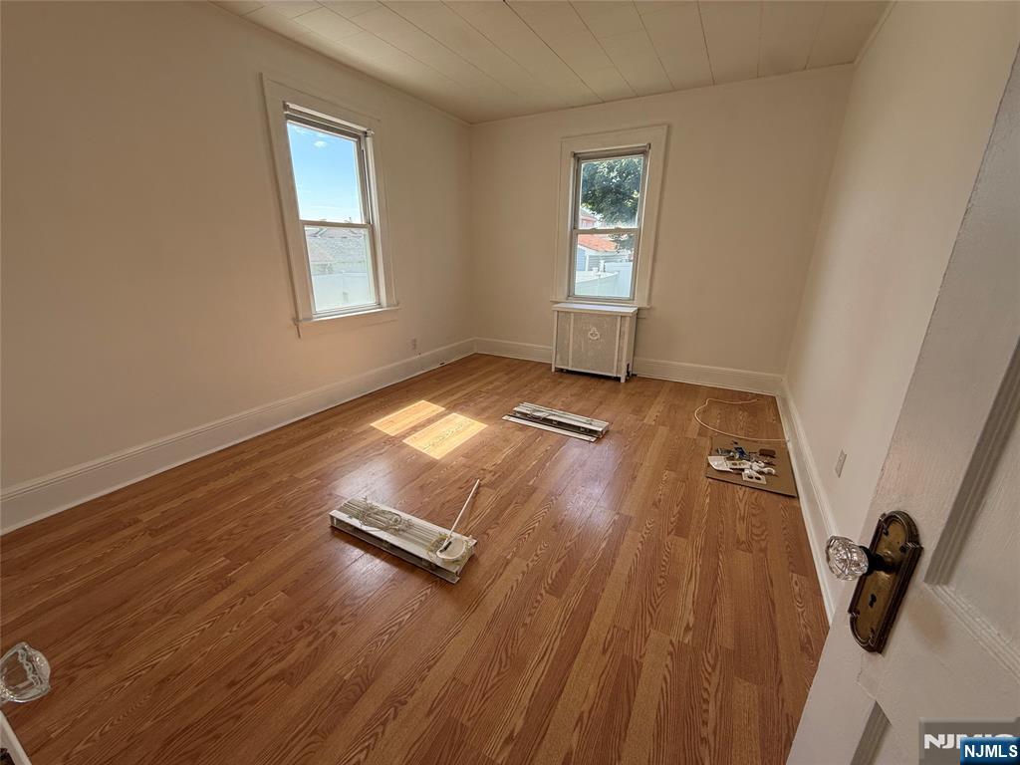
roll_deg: -0.9
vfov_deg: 85.7
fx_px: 413
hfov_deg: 102.1
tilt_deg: -17.4
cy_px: 382
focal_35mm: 14
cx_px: 510
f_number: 2.2
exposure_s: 1/267
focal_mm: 2.22
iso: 64
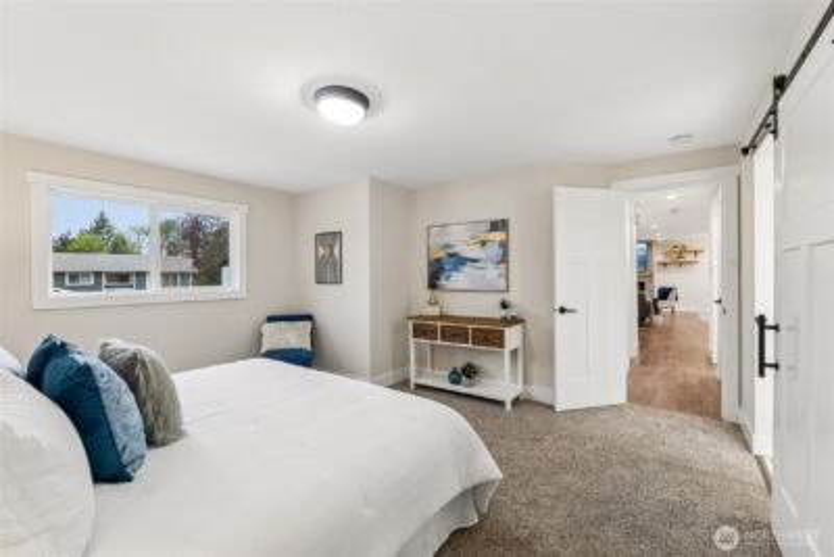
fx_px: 348
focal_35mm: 15
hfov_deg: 100.4
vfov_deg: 77.4
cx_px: 417
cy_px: 278
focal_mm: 10
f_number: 9
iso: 250
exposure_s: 1/6
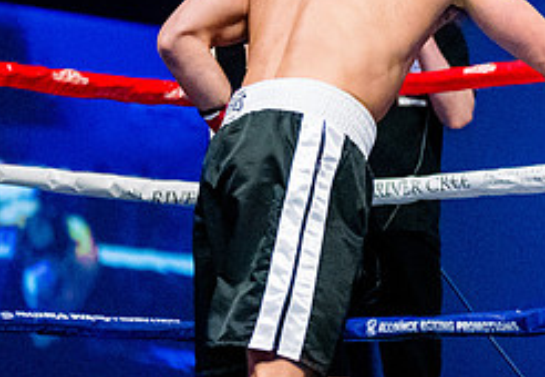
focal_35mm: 216
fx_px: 3307
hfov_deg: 9.2
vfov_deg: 6.5
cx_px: 740
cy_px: 134
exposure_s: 1/1600
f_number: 1.4
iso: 6400
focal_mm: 50
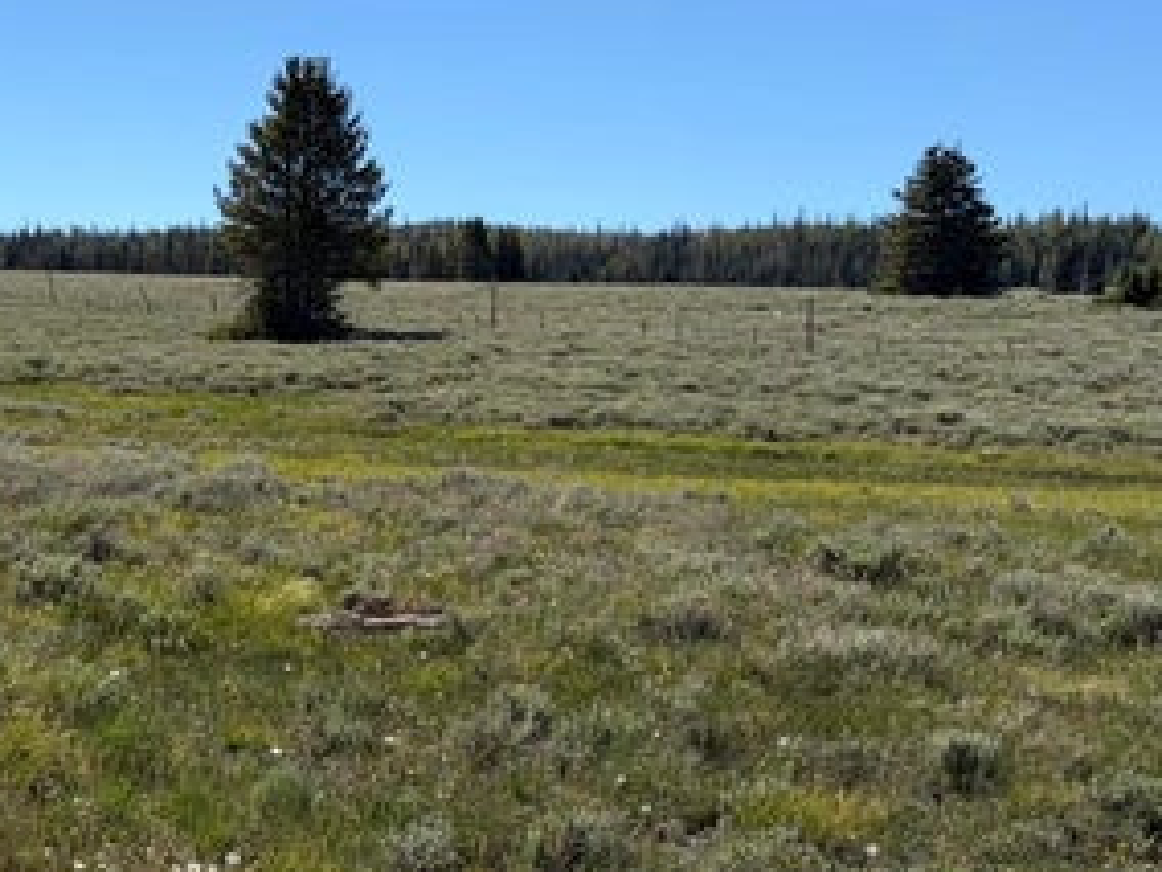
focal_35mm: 78
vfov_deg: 18.8
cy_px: 278
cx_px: -6
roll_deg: -0.9
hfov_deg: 23.9
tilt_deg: +2.3
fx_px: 2618
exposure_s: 1/3831
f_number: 1.6
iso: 50
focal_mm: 5.96
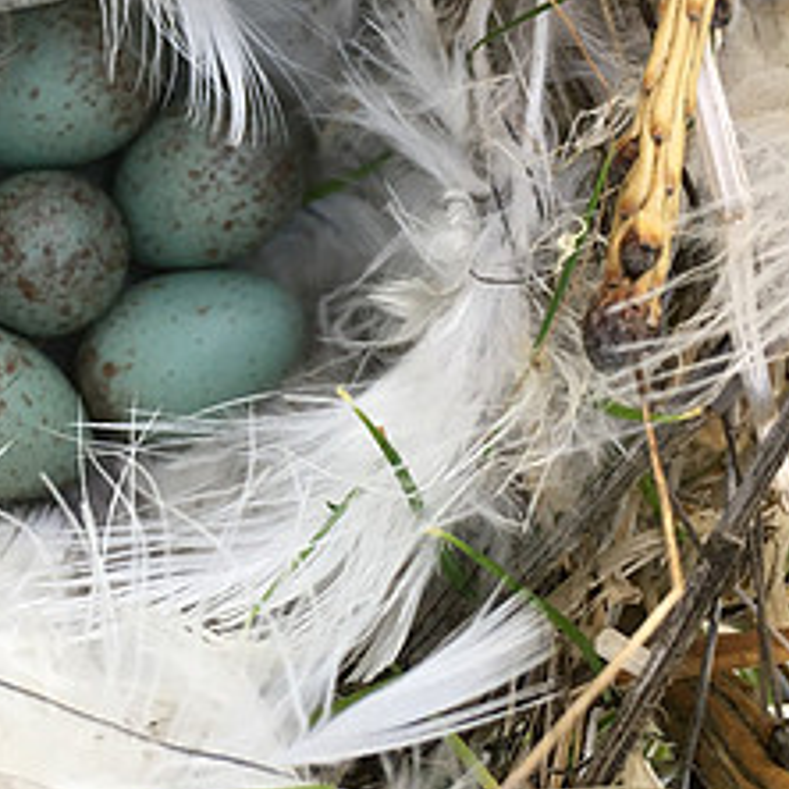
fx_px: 1728
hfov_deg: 24.8
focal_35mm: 67
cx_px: 53
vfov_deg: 25.6
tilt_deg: -82.2
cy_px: 283
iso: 40
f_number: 2.2
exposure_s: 1/33
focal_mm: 4.15
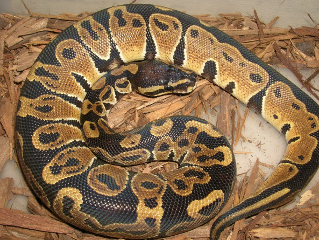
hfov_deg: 45.8
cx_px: 165
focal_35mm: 41
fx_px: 378
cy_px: 124
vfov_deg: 35.1
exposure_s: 1/60.1
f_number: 5
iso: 50
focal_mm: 6.4
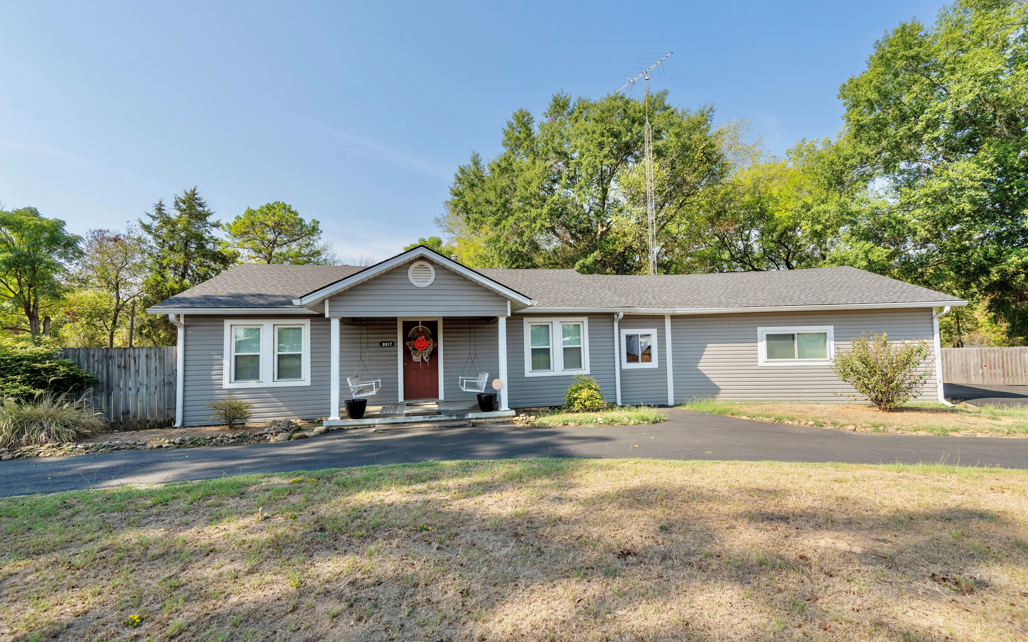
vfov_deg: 74.8
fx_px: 420
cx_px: 518
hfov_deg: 101.5
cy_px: 327
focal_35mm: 15
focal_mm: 14
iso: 200
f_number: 7.1
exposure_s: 1/320
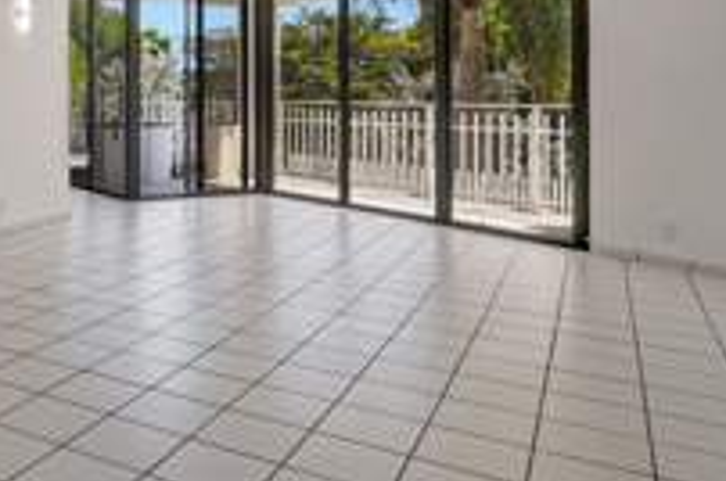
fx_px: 765
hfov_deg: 44.0
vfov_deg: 33.7
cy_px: 81
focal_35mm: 38
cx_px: 14
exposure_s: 1/30
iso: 640
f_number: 14
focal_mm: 16
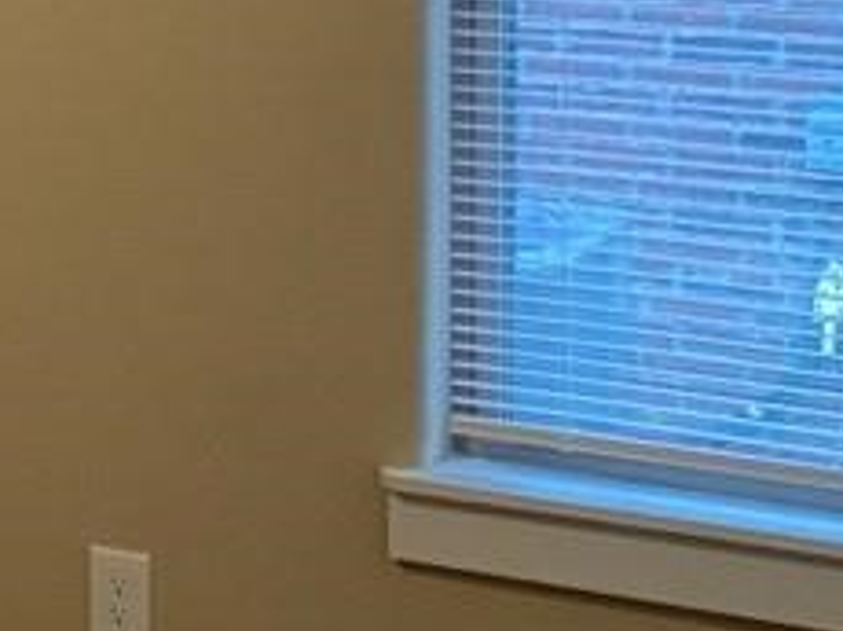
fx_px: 2822
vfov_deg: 12.5
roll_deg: +1.5
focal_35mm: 116
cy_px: -125
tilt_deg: -3.7
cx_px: -682
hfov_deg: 14.8
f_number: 1.8
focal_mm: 4.25
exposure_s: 1/60
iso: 250
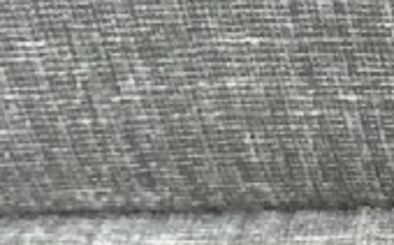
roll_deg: -0.8
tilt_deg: -30.1
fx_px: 1749
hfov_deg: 11.0
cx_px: 911
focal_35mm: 163
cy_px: 671
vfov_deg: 7.3
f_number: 2.2
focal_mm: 4.15
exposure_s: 1/30
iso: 40
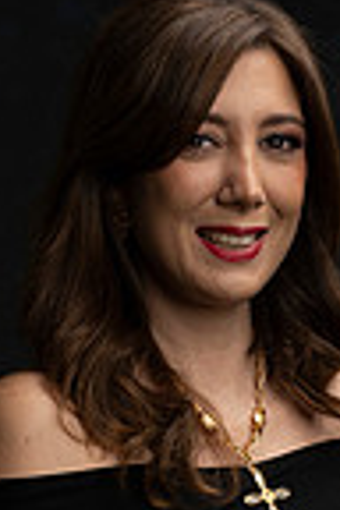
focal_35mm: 265
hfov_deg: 5.2
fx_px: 3754
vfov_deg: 7.7
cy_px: 634
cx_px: 248
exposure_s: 1/200
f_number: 10
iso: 160
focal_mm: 85
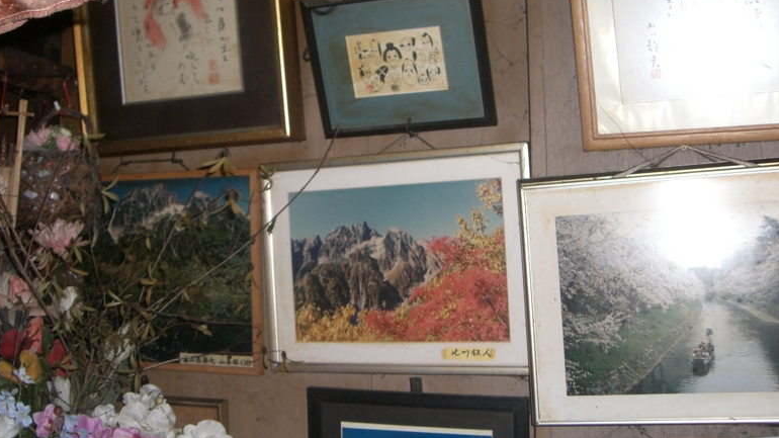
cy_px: 185
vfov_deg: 27.7
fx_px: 888
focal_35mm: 43
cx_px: 394
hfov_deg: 47.4
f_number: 2.7
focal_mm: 6.2
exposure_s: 1/60
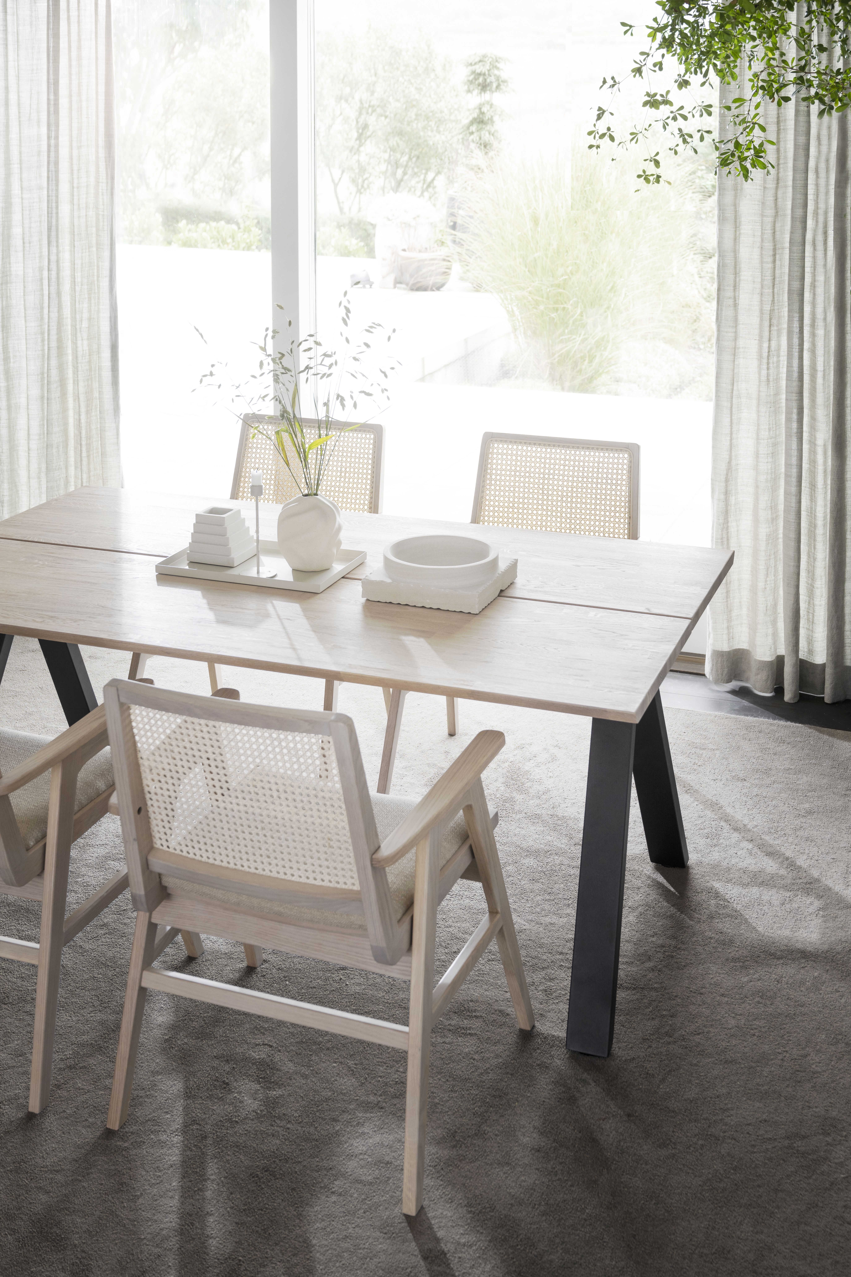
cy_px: 638
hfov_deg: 32.6
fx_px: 1454
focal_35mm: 41
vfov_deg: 47.4
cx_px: 426
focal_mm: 41
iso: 125
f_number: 5
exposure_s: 1/5
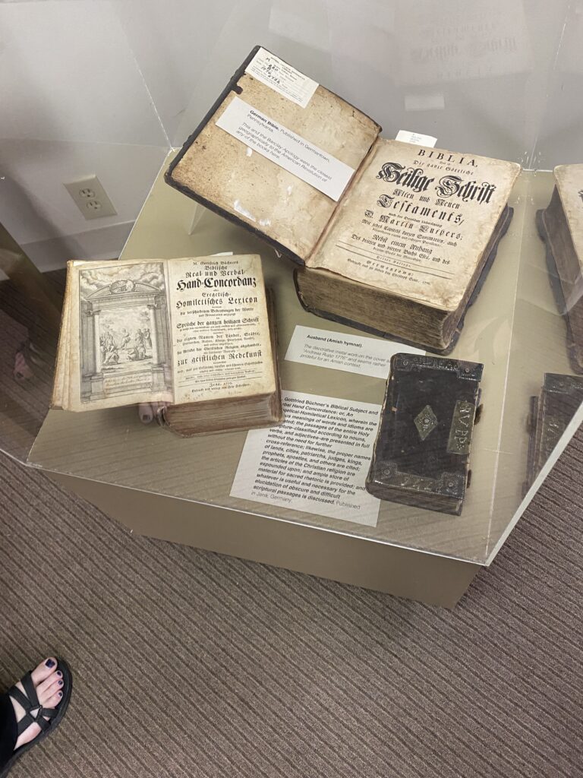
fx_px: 584
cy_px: 389
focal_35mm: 26
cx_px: 292
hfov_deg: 53.1
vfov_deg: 67.3
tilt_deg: -62.1
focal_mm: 4.25
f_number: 1.8
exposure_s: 1/60
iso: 200
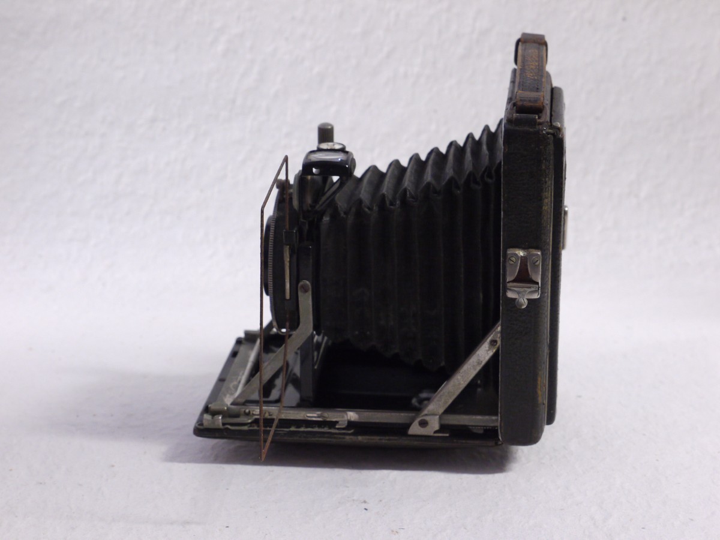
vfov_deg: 20.4
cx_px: 360
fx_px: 1498
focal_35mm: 72
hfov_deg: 27.0
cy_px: 270
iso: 800
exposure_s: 1/8
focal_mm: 36
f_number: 8
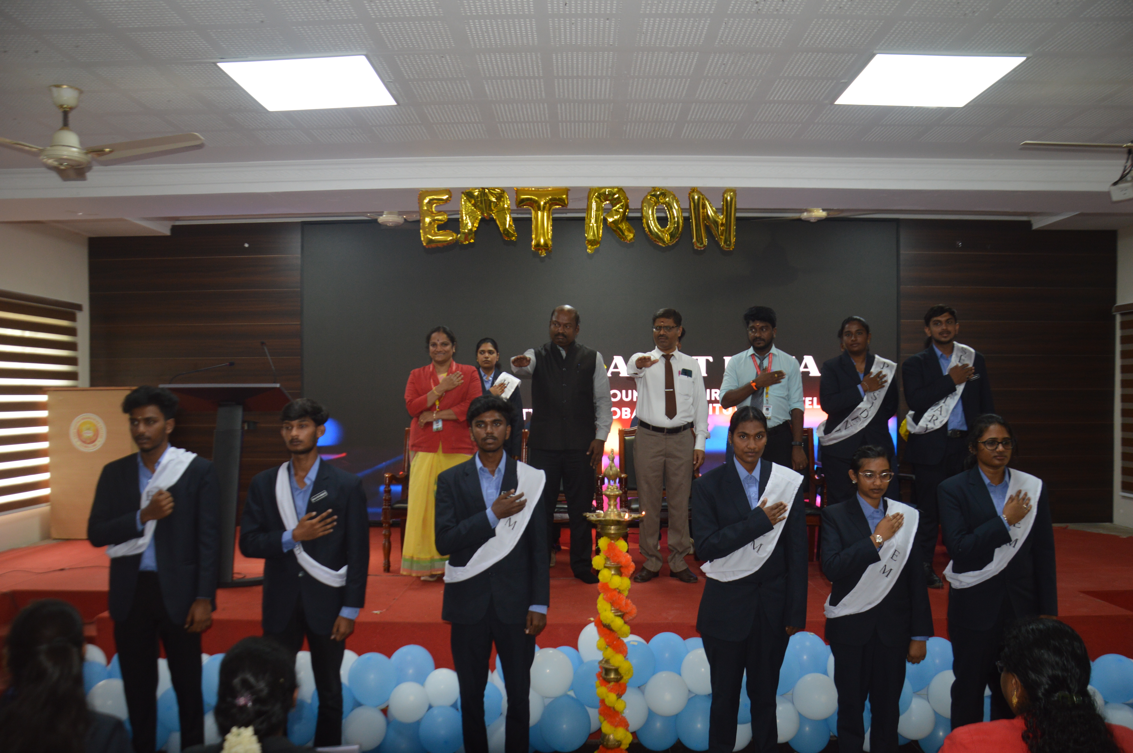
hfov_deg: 67.4
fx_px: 849
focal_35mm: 27
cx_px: 566
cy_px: 376
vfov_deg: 47.8
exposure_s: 1/60
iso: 400
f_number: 3.5
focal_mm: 18
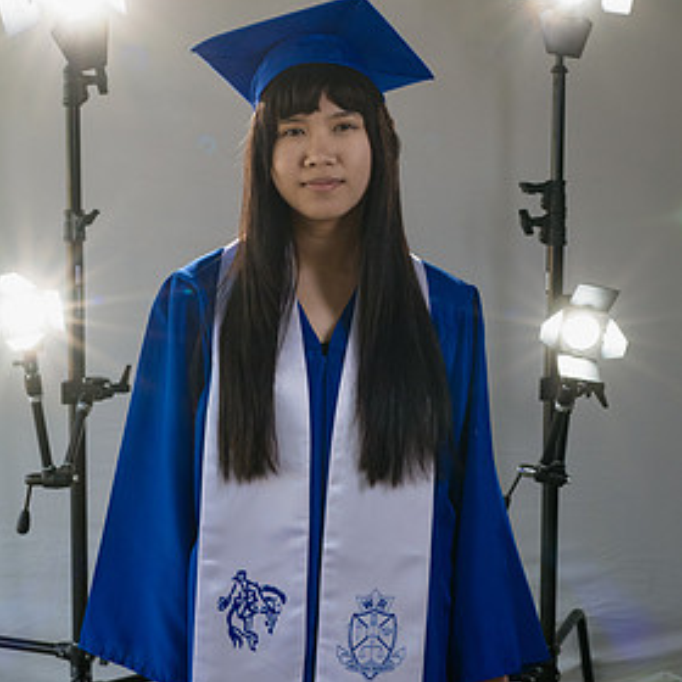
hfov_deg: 24.3
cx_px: 324
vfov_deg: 24.3
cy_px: 268
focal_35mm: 71
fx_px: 1583
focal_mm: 35
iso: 640
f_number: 10
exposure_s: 1/200
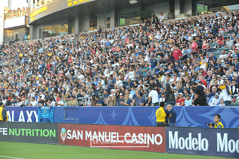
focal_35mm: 95
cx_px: 120
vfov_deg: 14.4
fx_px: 630
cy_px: 80
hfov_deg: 21.5
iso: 400
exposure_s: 1/100
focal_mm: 95
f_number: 5
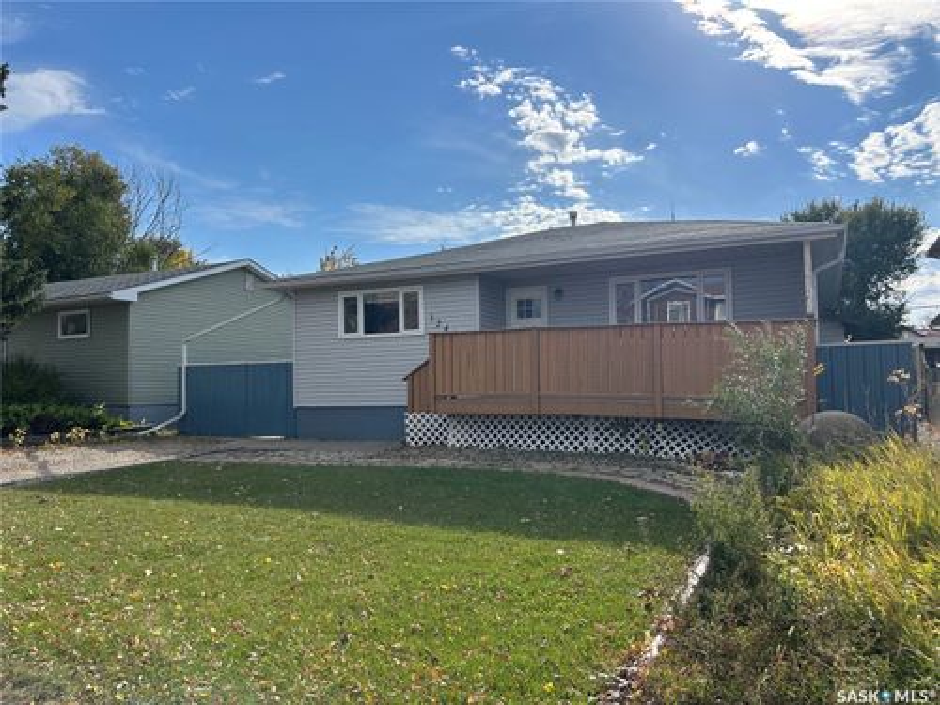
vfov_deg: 53.1
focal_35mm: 26
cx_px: 470
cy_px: 352
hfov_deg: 67.3
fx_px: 706
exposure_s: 1/6993
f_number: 1.5
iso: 50
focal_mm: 5.7
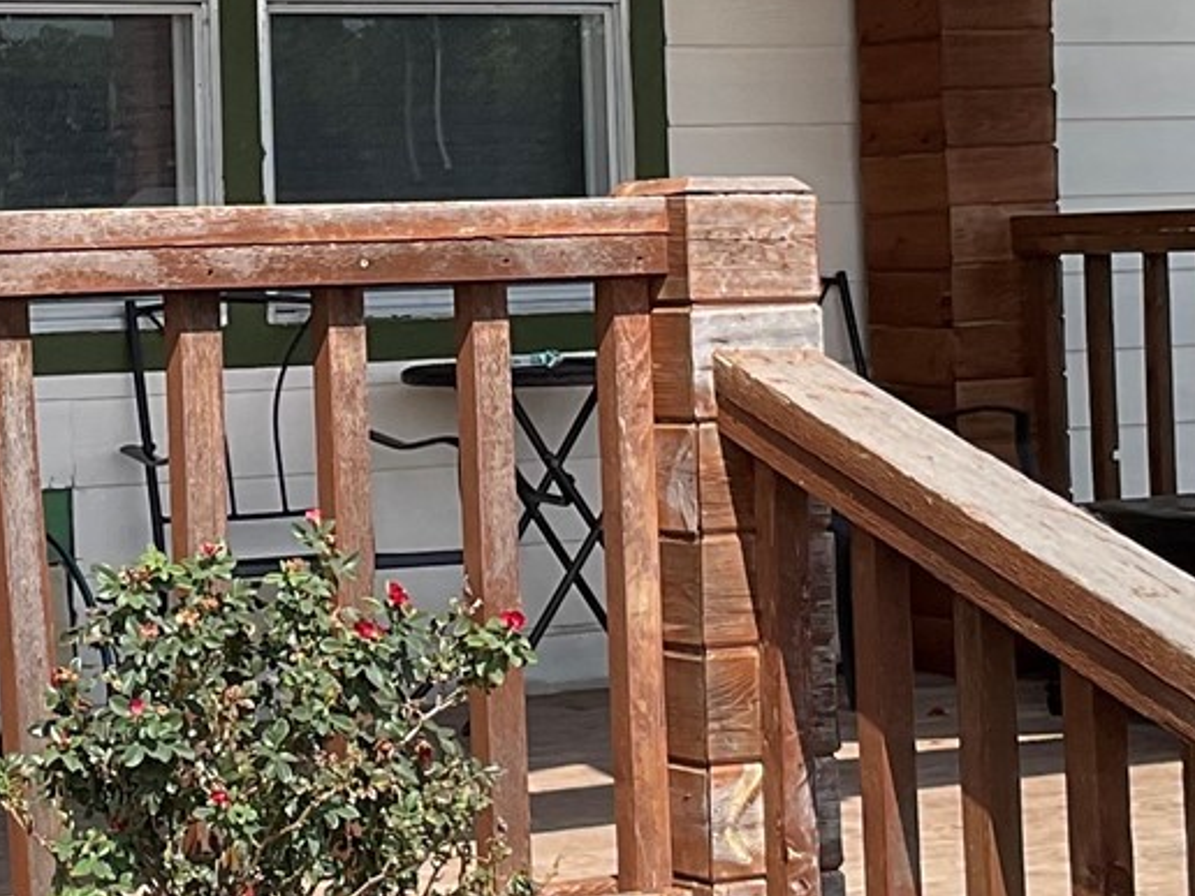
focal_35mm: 115
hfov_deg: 17.0
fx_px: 3970
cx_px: 306
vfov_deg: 12.8
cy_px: 46
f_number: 1.8
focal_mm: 3
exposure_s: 1/1279
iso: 16
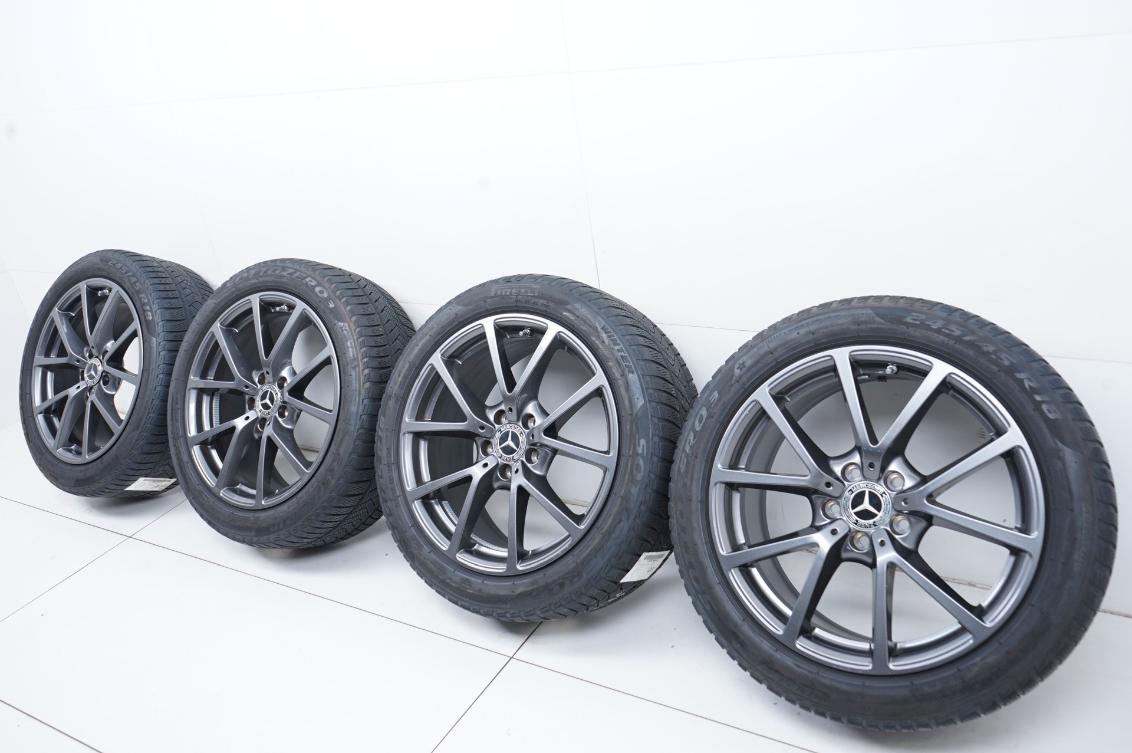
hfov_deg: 63.7
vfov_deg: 44.9
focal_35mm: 29
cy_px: 376
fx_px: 911
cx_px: 566
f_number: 7.1
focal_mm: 29
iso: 250
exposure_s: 1/125
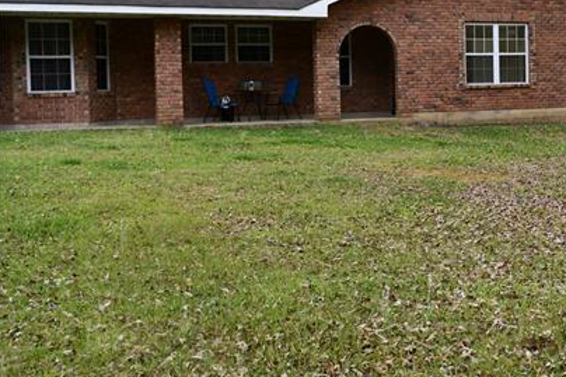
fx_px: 896
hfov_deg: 34.1
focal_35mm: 57
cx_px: 446
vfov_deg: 23.6
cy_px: 104
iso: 100
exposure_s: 1/160
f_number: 6.3
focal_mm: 24
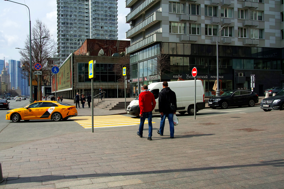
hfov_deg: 51.9
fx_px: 292
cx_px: 142
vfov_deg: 35.9
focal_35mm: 37
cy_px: 94
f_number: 8
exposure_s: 1/500
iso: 100
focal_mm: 28
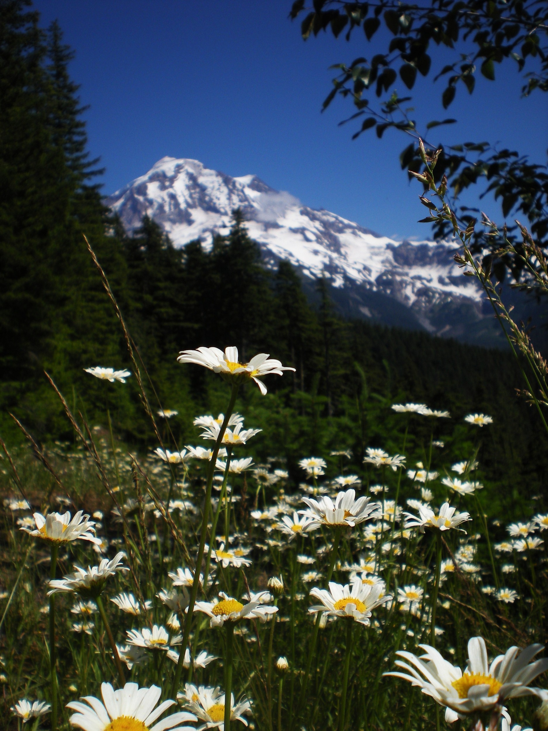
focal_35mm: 44
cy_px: 366
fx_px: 929
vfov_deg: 42.9
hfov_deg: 32.9
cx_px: 274
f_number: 4.9
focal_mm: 7.4
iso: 64
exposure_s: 1/910
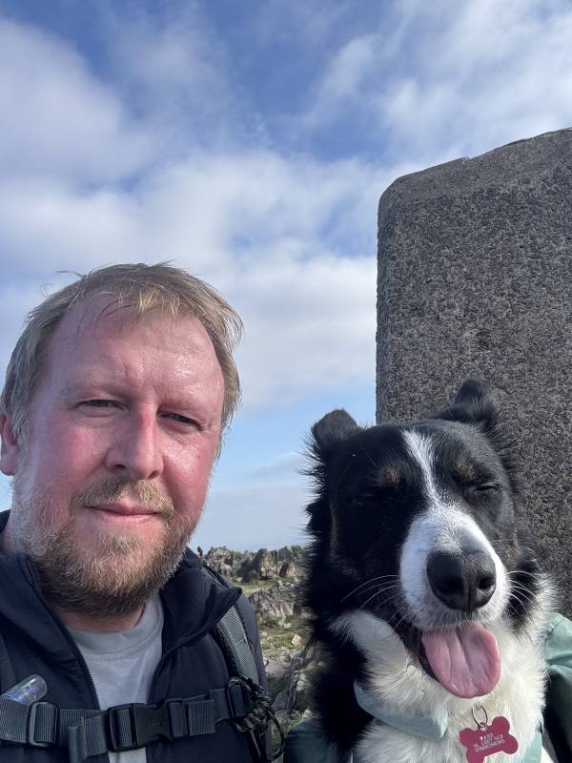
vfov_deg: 60.0
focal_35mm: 30
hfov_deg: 46.8
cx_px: 286
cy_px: 382
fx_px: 661
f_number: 1.9
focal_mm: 2.69
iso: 25
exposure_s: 1/857
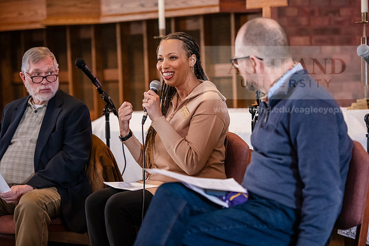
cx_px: 184
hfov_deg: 15.8
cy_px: 123
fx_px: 1333
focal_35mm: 130
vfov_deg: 10.6
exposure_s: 1/200
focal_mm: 130
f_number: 2.8
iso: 4000
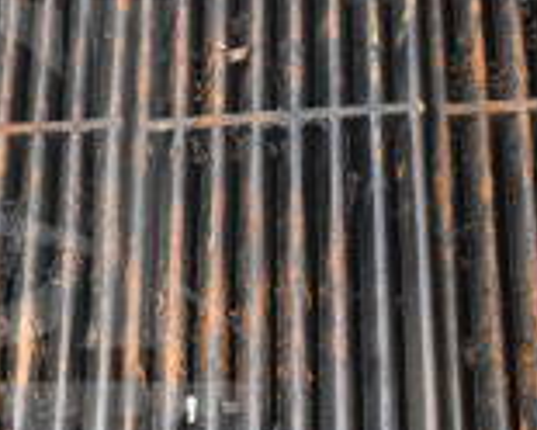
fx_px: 2207
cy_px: 272
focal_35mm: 139
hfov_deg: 13.4
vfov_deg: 11.1
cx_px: -135
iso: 4000
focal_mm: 25
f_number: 4
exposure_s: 1/40
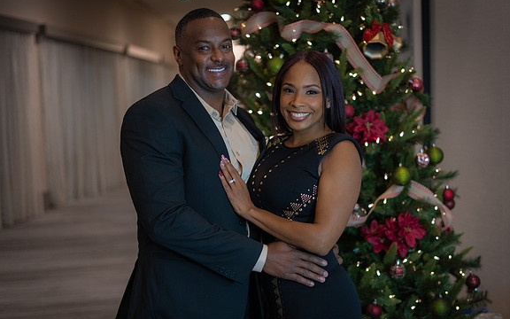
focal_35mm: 56
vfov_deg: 23.1
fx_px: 778
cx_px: 248
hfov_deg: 36.3
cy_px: 167
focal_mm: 50
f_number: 1.8
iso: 1250
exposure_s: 1/320
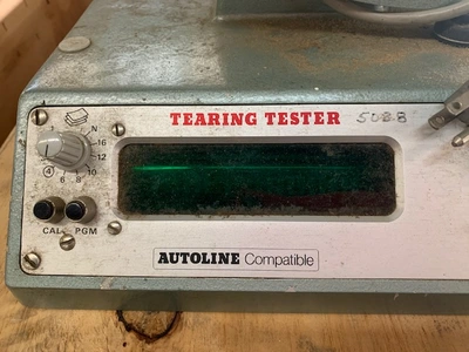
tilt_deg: -44.7
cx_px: 234
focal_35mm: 26
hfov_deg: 67.3
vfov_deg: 53.1
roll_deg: -0.1
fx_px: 352
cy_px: 176
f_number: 1.8
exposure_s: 1/60
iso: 250
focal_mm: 4.25
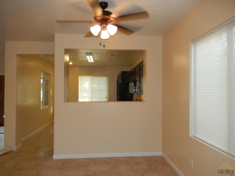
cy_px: 88
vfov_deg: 54.9
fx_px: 170
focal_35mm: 25
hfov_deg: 69.4
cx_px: 118
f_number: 3.4
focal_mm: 4.5
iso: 125
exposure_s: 1/30
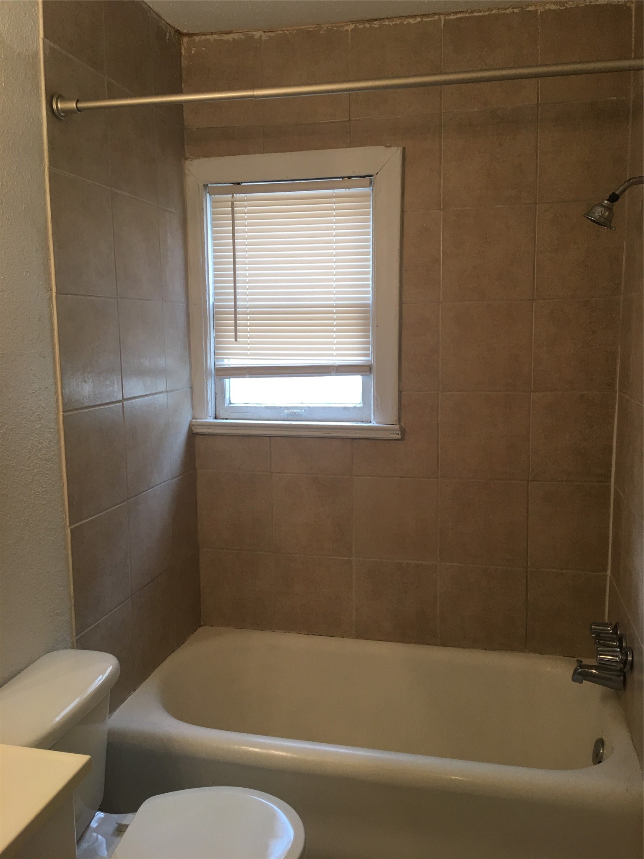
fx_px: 719
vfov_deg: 61.7
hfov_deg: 48.2
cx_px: 322
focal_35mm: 29
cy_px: 430
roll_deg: -0.1
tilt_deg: -5.5
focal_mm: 4.15
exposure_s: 1/30
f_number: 2.2
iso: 25
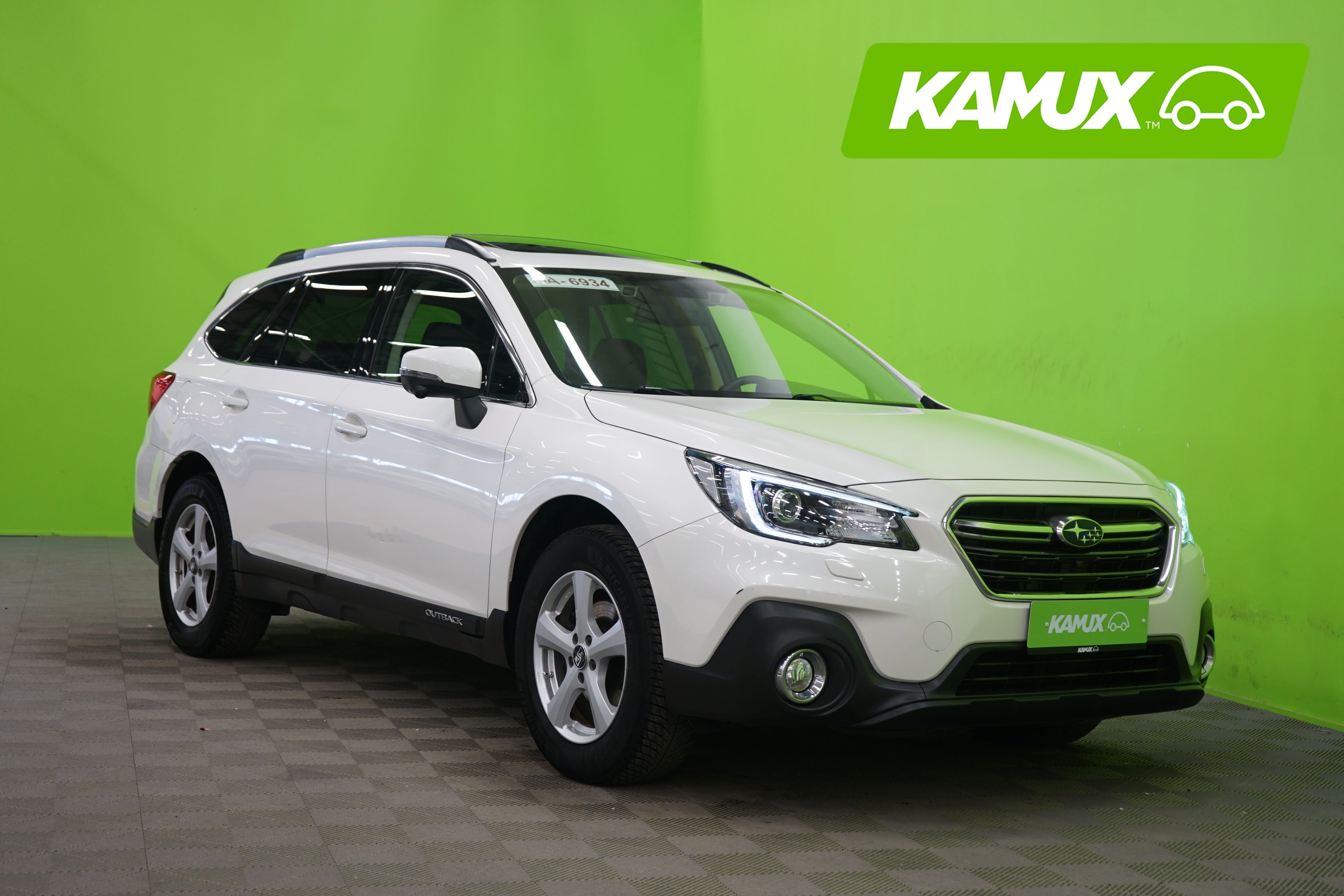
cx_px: 672
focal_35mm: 51
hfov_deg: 38.9
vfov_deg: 26.5
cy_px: 448
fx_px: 1904
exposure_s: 1/10
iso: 400
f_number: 4.5
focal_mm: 51
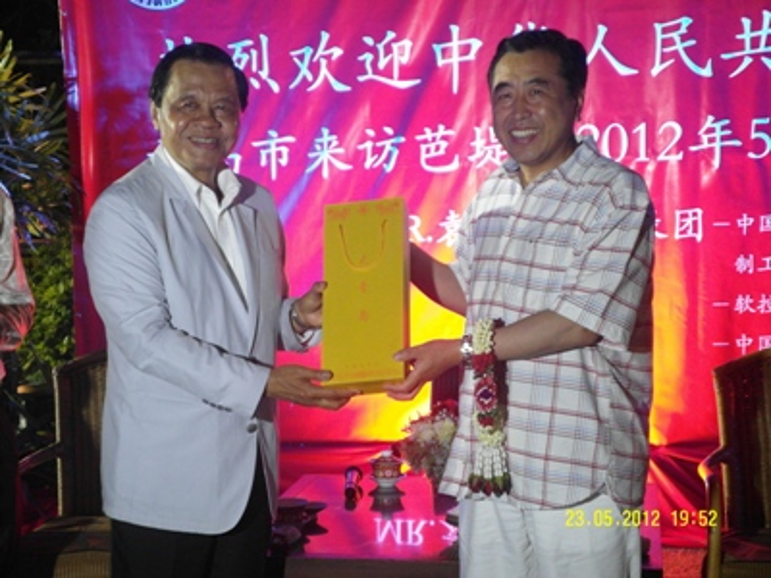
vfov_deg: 20.4
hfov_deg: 27.0
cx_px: 386
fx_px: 1604
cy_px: 289
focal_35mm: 72
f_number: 2.4
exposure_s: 1/15
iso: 400
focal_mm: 15.6
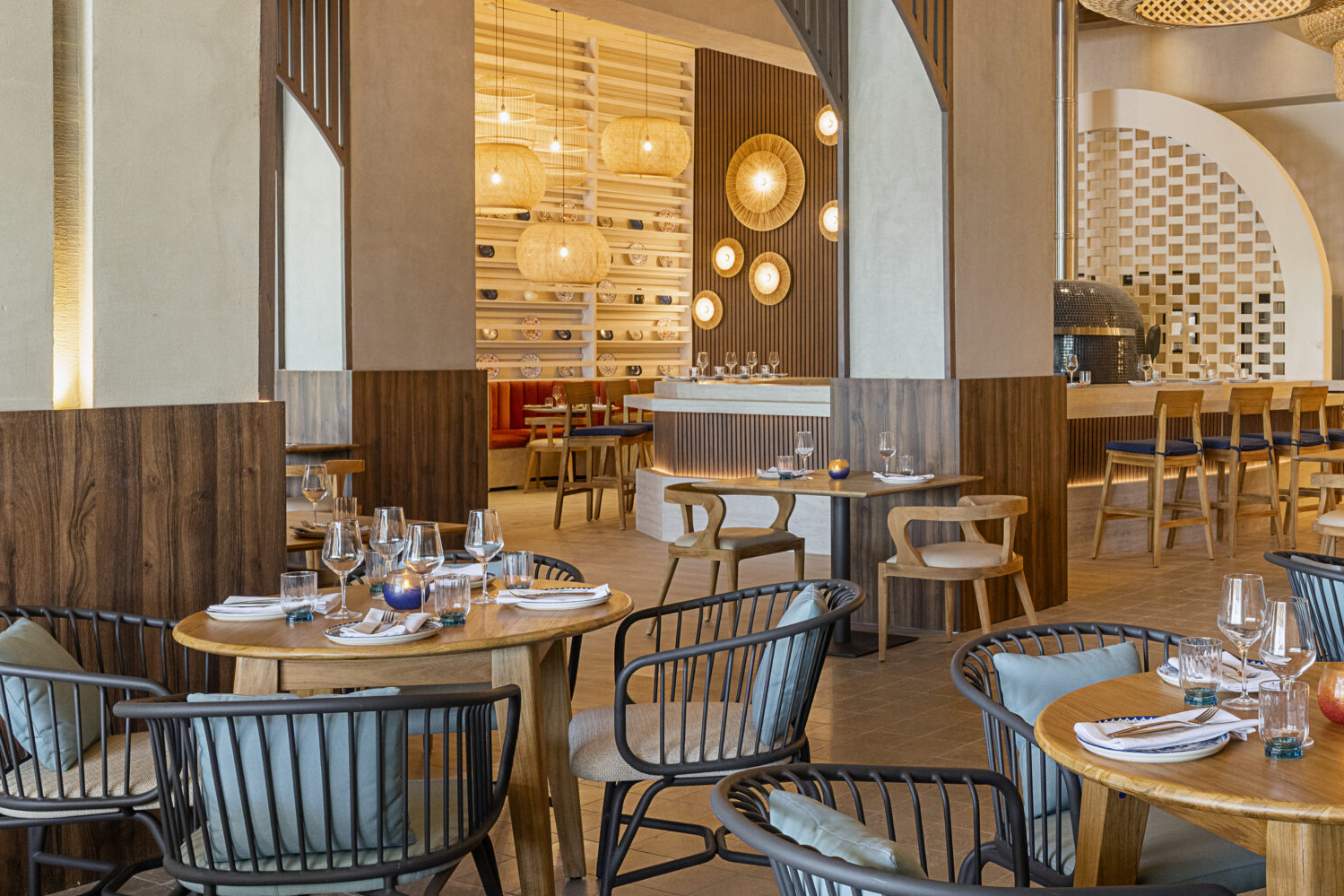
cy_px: 329
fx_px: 1530
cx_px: 1036
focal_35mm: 41
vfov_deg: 32.5
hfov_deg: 45.5
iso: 400
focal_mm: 24
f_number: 9.5
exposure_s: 1/8
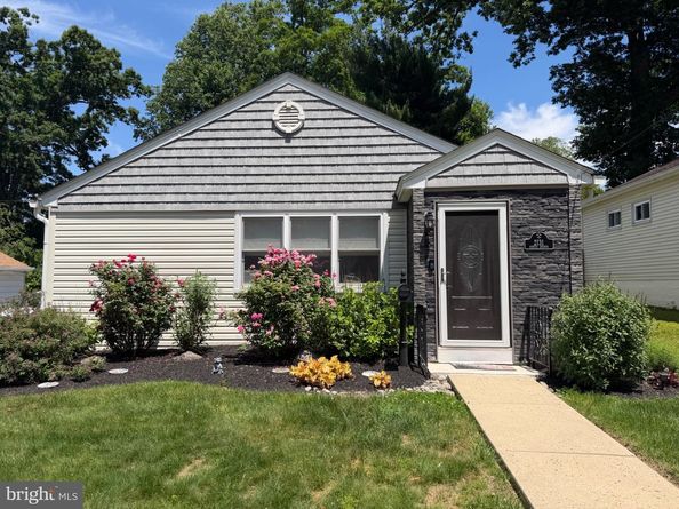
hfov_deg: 71.6
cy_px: 254
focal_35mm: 24
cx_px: 340
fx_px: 471
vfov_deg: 56.8
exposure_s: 1/4167
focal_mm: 6.76
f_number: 1.78
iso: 80
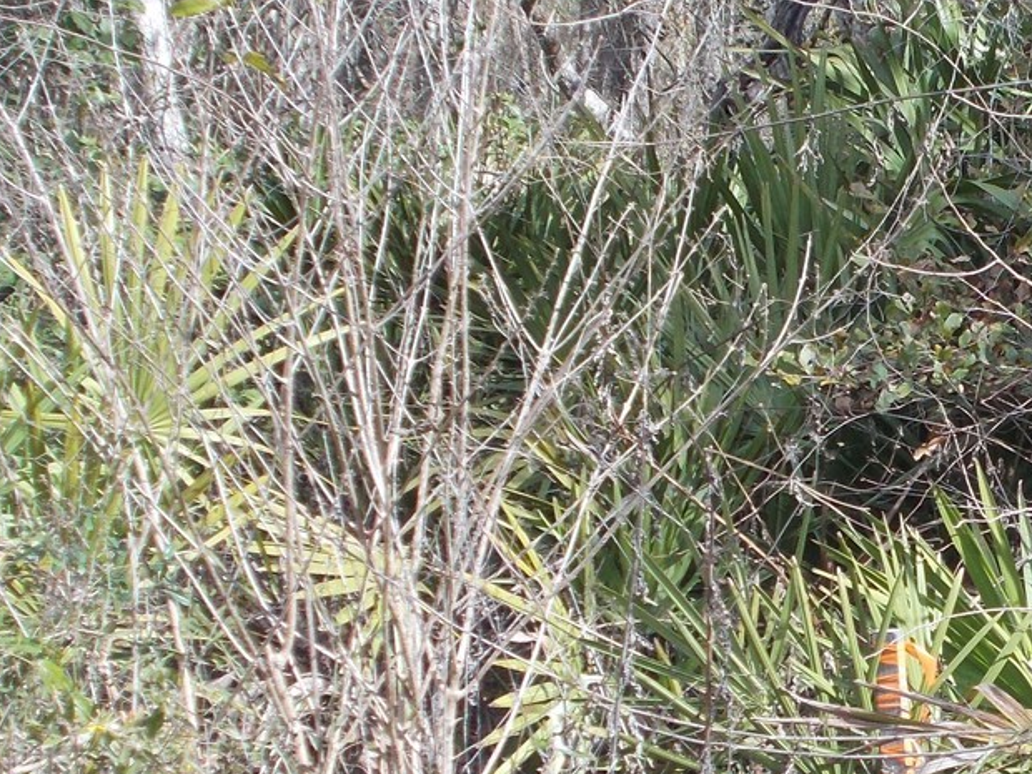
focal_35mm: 129
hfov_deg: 15.0
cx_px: 1015
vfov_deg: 11.5
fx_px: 3846
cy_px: 464
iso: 80
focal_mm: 9
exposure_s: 1/200
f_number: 4.5
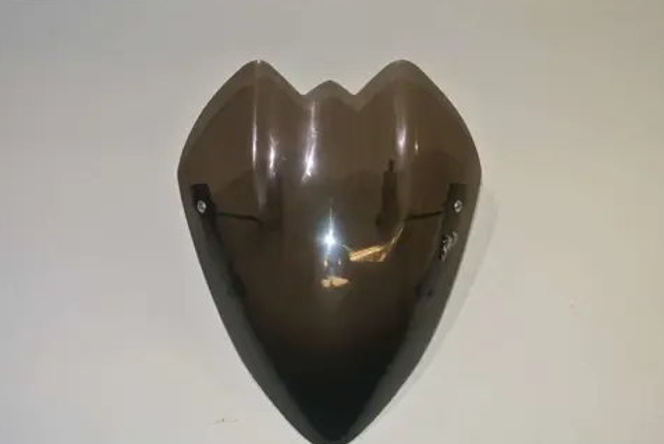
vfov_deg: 30.6
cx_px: 320
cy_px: 234
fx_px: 812
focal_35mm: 44
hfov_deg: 44.5
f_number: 4
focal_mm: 14.5
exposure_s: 1/60
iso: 200
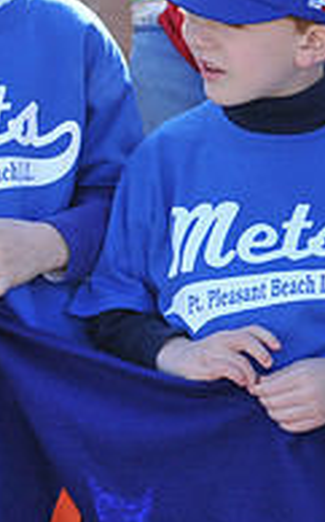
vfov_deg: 9.8
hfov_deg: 6.0
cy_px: 124
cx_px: 706
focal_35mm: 213
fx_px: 3023
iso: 200
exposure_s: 1/250
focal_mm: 70
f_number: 5
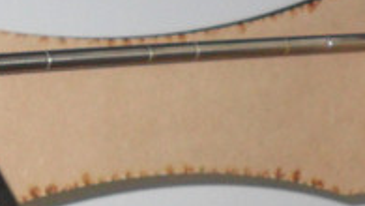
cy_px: 468
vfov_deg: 6.9
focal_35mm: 167
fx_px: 1617
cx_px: 222
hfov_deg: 12.9
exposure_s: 1/15
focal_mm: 6.3
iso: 240
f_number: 7.6
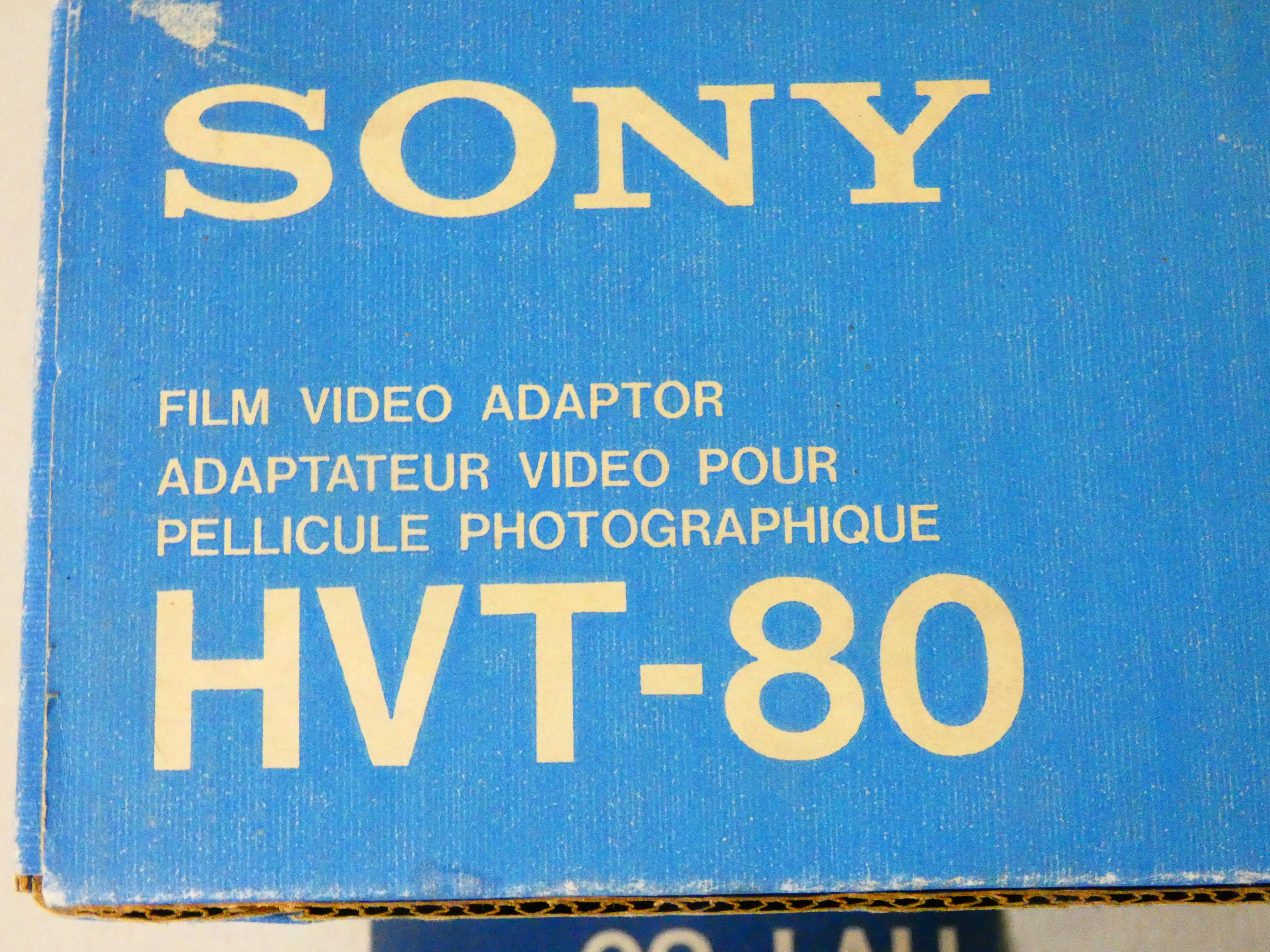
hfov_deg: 33.2
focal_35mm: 58
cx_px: 635
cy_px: 476
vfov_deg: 25.2
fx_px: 2128
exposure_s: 1/160
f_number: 5.6
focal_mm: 10.4
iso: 1600
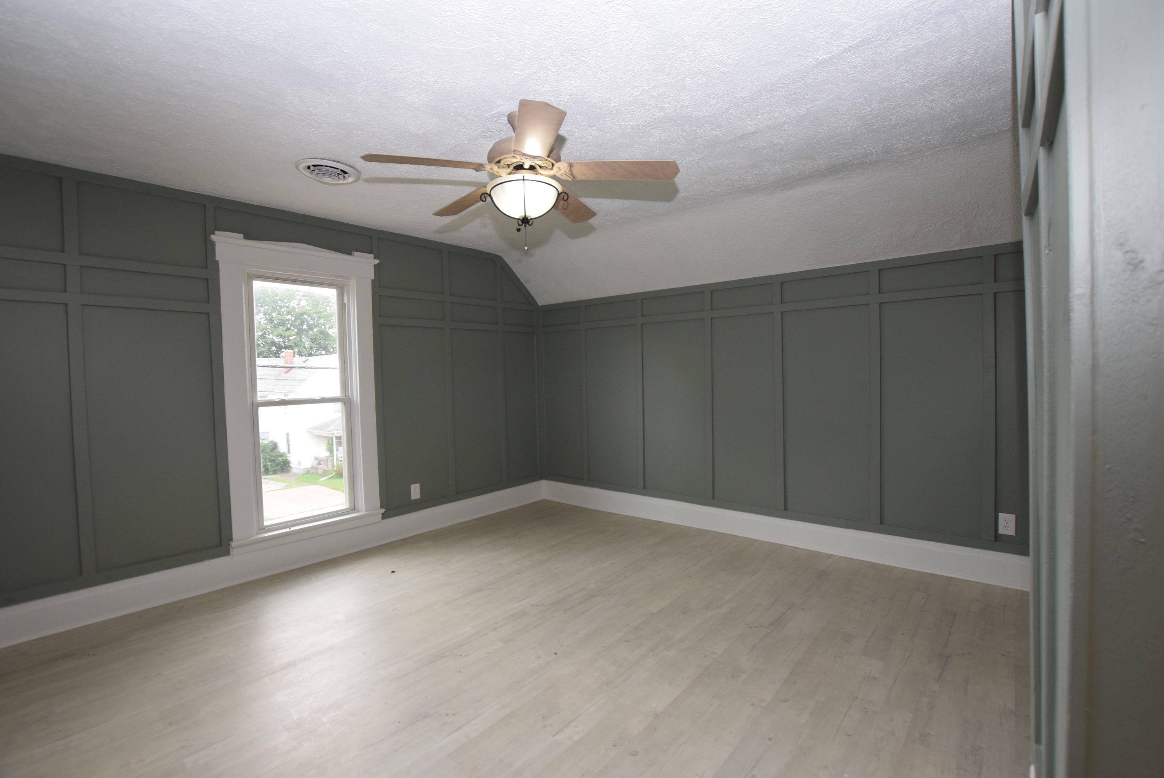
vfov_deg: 77.4
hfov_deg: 100.3
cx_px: 582
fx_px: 485
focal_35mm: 15
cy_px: 389
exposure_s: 1/125
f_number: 5.6
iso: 800
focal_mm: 10
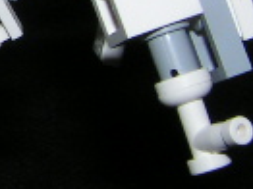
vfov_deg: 7.8
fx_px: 1358
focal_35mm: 186
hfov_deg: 10.3
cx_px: -112
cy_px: -102
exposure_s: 1/250
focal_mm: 6.3
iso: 50
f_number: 8
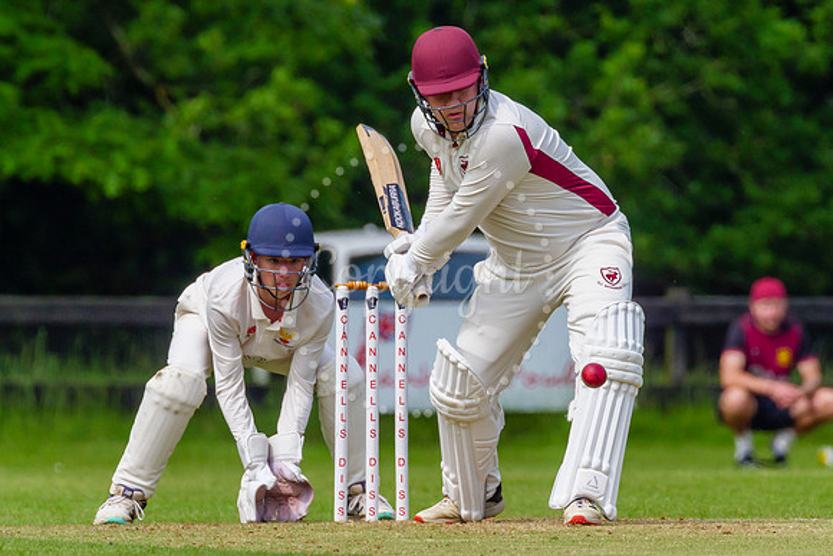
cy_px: 225
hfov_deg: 2.0
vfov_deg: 1.3
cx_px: 416
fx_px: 24085
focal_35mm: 1041
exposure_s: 1/2500
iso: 500
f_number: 5.6
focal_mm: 400
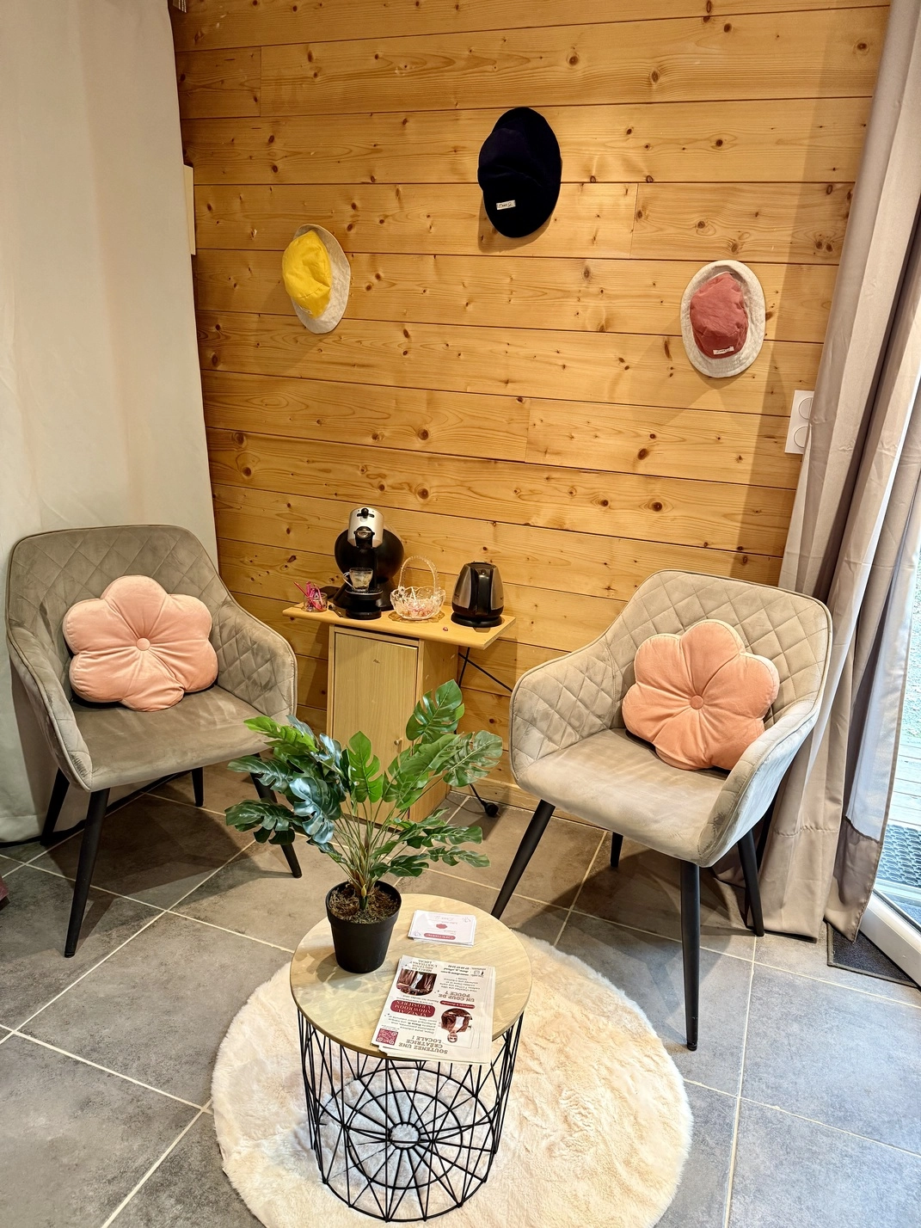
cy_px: 614
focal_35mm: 24
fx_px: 851
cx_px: 460
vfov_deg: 71.6
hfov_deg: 56.8
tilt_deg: -15.8
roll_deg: -4.5
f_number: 1.78
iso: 250
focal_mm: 6.76
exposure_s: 1/50
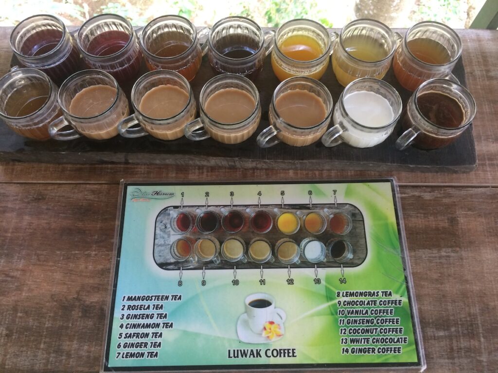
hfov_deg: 61.7
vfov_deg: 48.2
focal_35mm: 29
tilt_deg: -68.1
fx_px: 417
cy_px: 186
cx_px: 249
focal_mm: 4.15
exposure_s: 1/33
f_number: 2.2
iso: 64
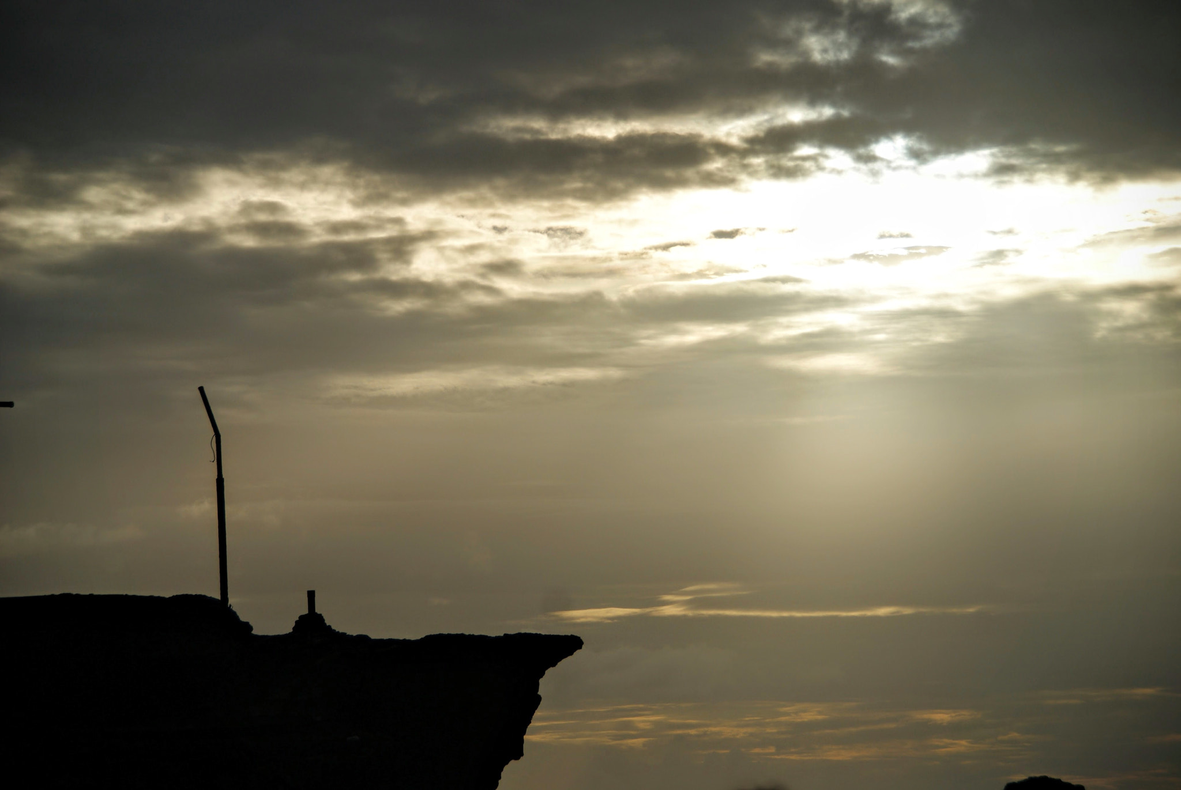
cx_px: 590
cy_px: 395
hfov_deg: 15.2
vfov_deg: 10.2
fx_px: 4434
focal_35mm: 135
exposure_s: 1/3200
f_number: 5.6
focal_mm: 90
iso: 100
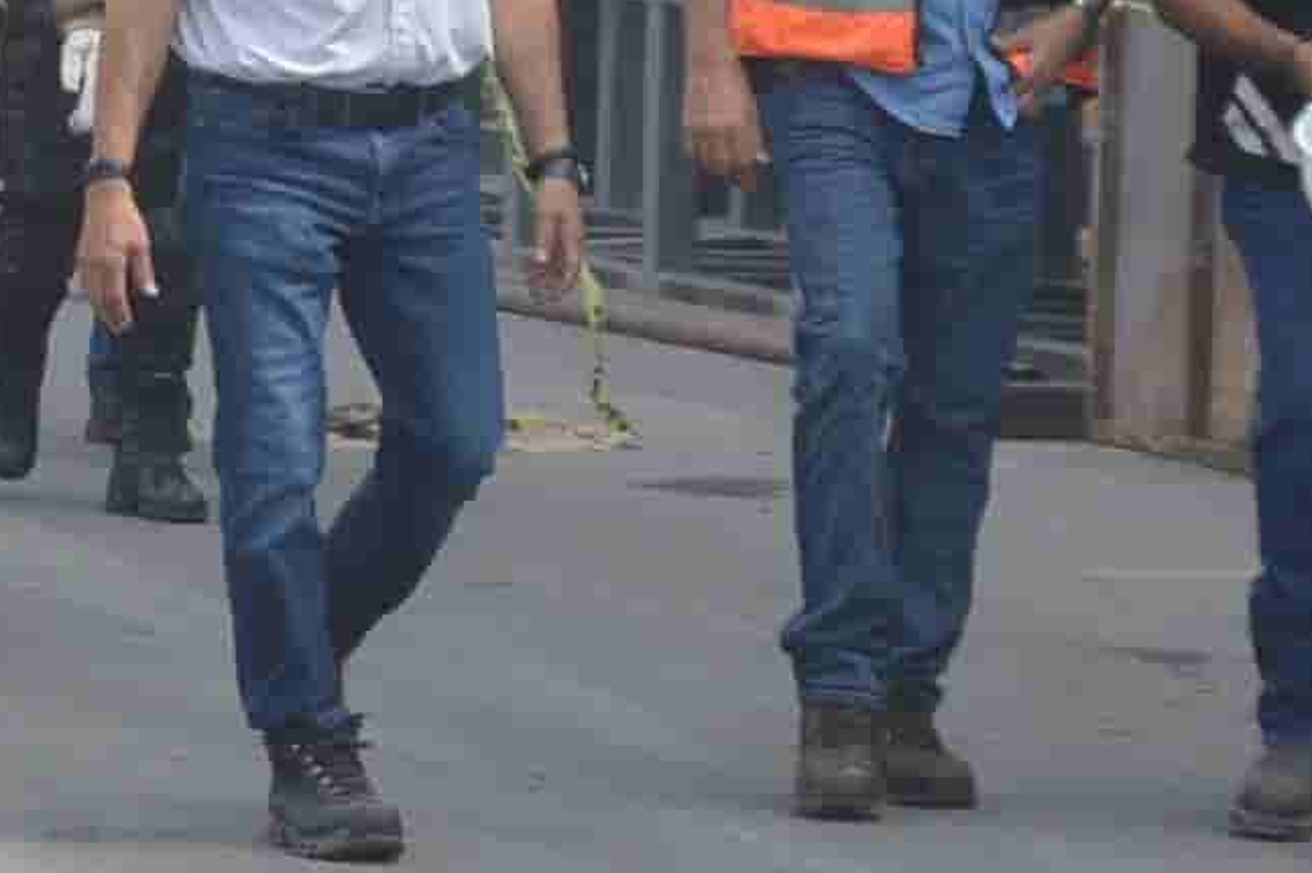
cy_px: -379
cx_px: 252
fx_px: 12236
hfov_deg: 6.1
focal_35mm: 336
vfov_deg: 4.1
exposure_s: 1/200
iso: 100
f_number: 7.1
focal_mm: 48
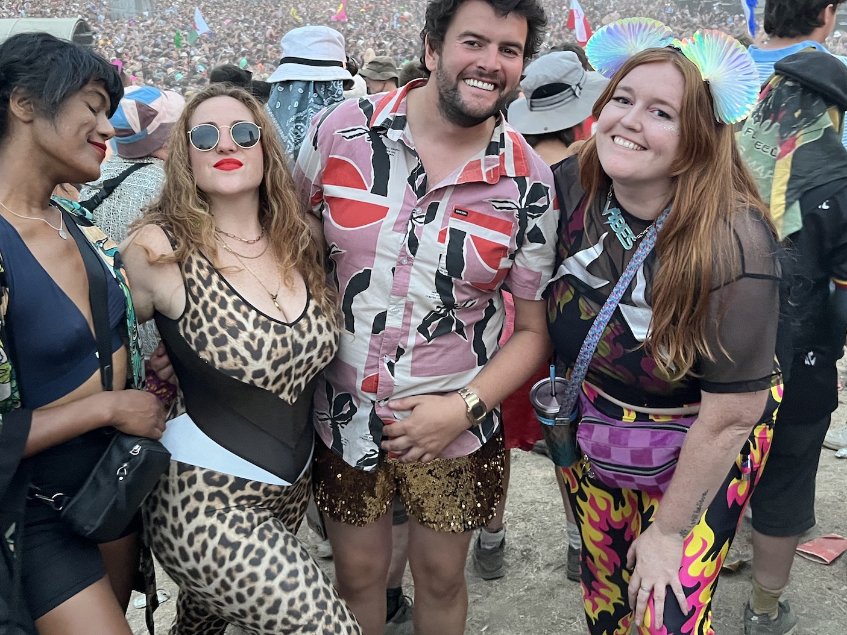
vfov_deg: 38.4
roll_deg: -0.1
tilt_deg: -14.0
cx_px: 415
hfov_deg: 50.1
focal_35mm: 37
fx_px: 905
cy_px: 234
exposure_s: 1/35
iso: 400
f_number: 1.5
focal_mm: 5.7
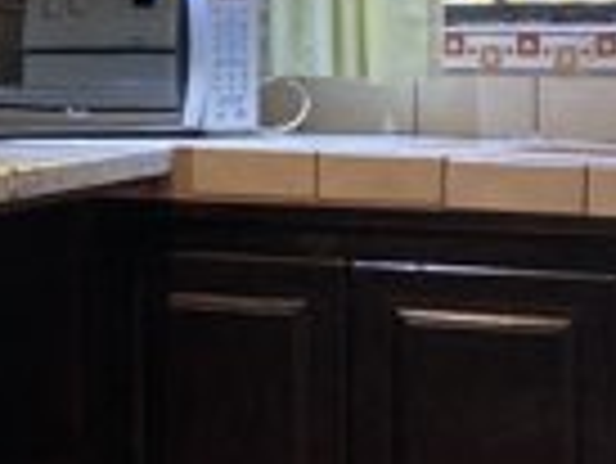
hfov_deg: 14.0
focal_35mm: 130
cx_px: -375
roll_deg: +0.5
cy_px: 140
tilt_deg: -2.6
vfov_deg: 11.4
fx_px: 2315
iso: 160
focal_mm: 3.99
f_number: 1.8
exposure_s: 1/60
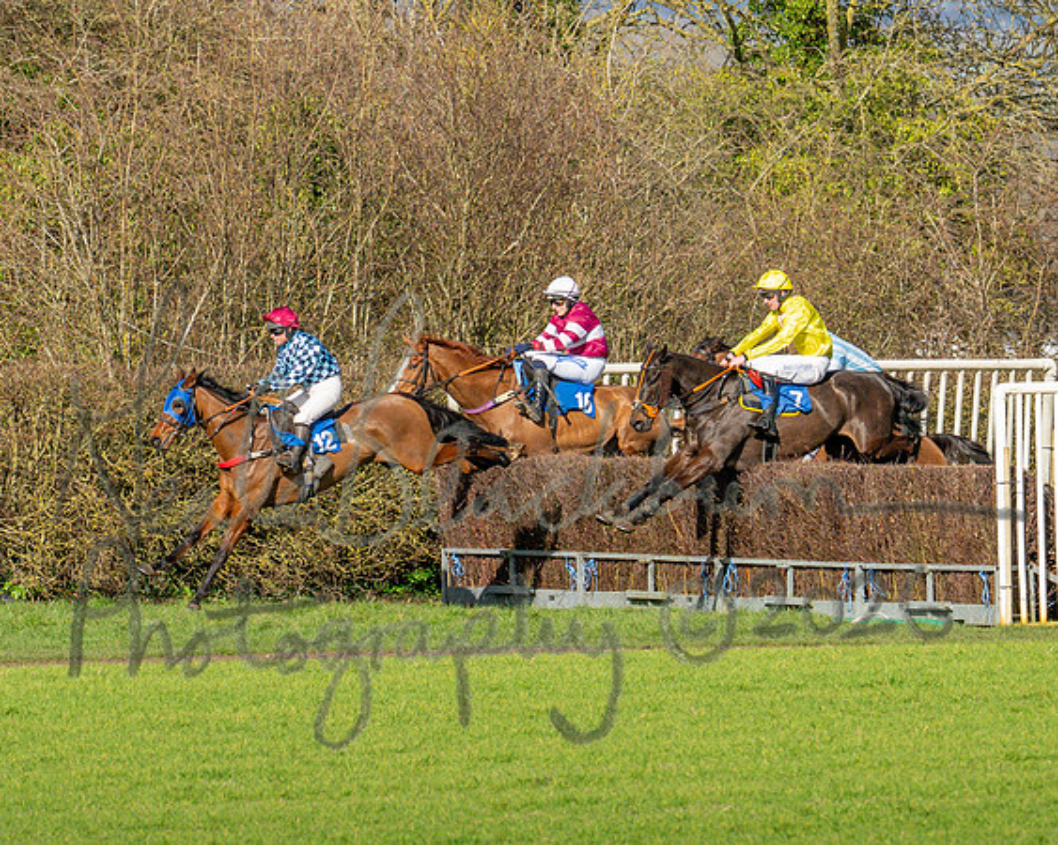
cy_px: 169
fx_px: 34602
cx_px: 218
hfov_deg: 1.8
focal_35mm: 1105
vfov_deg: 1.4
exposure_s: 1/2500
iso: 320
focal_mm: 400
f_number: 5.6
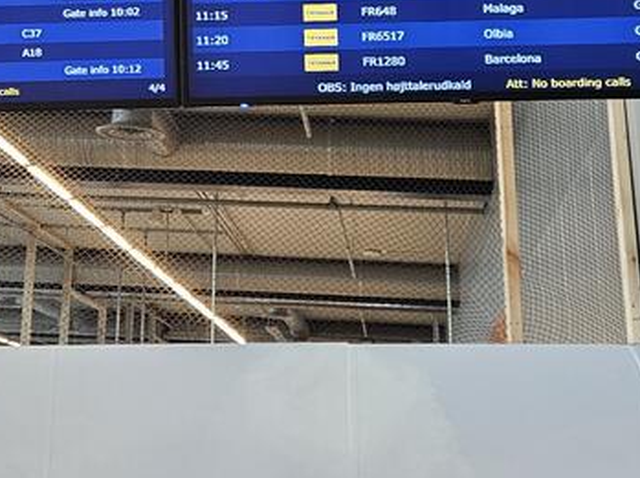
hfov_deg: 25.7
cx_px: 299
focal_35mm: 76
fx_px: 1404
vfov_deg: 18.6
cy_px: -44
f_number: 1.8
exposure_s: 1/100
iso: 160
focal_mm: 5.4
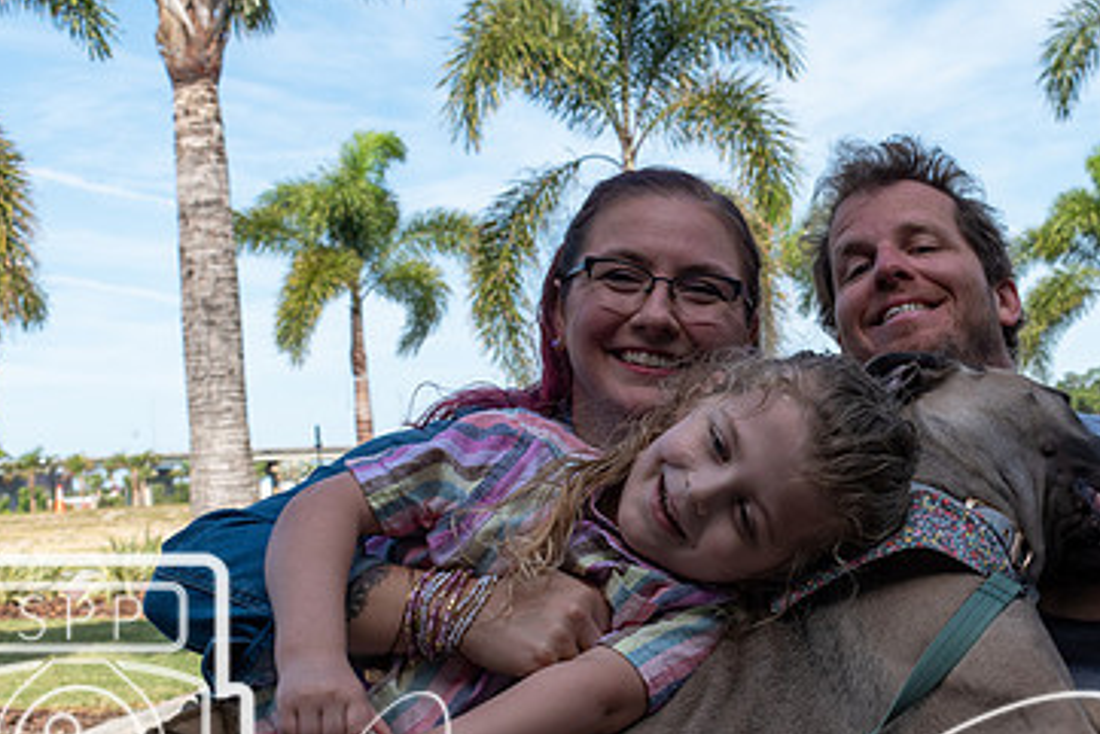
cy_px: 574
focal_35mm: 65
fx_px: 1987
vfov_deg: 20.7
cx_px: 722
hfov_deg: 30.7
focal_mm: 27
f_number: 9
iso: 200
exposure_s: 1/320
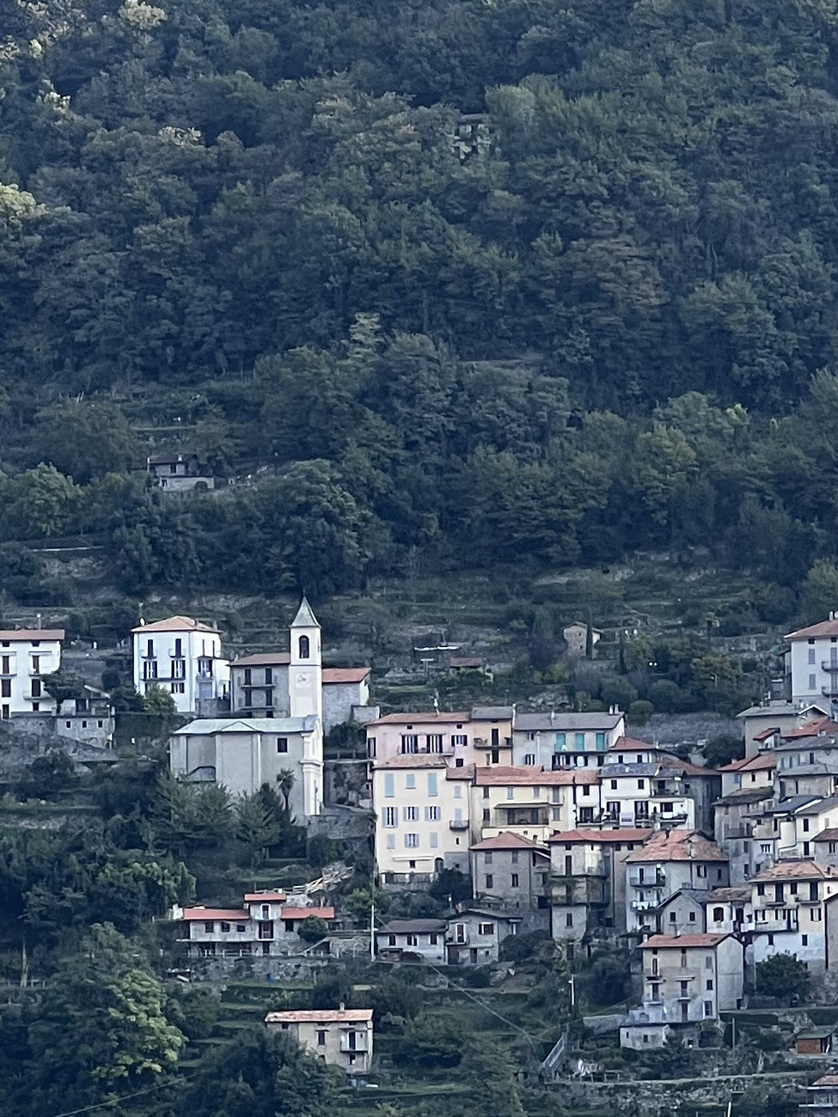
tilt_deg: +6.0
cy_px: 346
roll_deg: +1.2
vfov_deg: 8.3
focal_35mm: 237
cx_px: 693
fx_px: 7650
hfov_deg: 6.3
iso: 32
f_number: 2.8
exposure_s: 1/162
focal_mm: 9
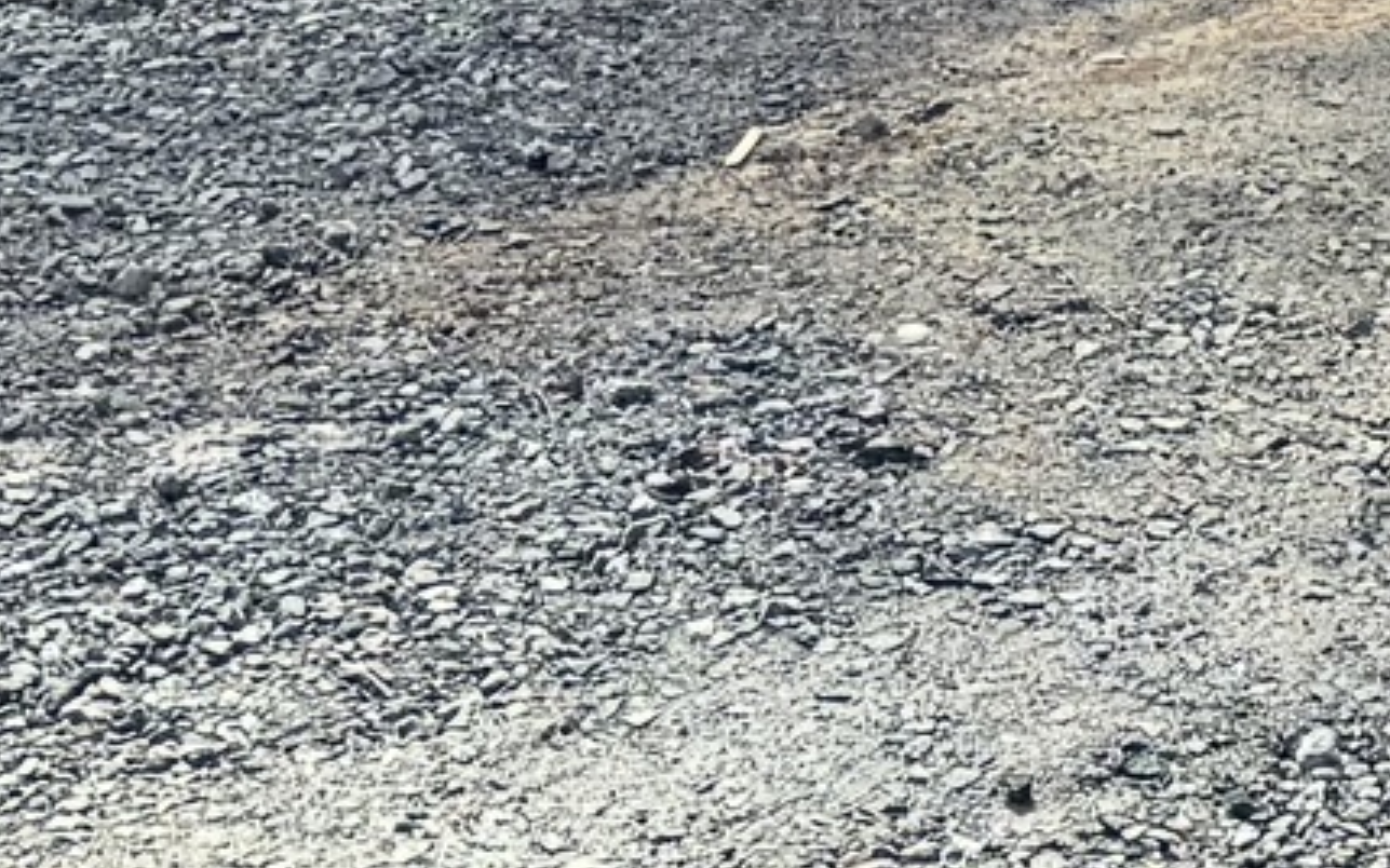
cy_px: -2238
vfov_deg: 6.3
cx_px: 2067
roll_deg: -3.6
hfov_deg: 11.1
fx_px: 6894
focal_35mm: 182
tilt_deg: -1.1
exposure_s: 1/1339
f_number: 1.78
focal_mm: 6.76
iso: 80
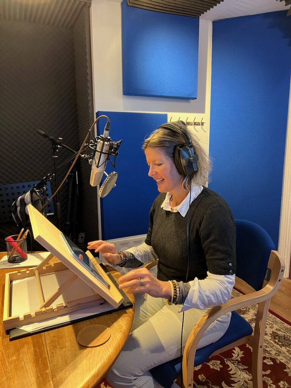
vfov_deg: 67.3
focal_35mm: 26
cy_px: 194
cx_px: 146
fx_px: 291
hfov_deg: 53.1
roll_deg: +0.0
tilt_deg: -9.3
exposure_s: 1/50
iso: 250
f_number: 1.5
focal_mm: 5.7
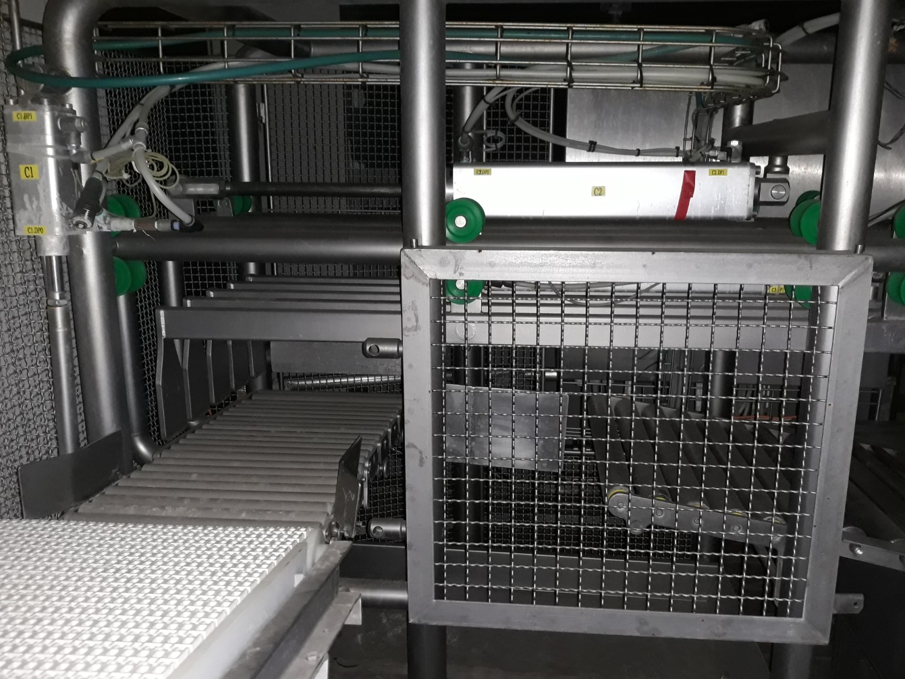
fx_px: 758
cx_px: 478
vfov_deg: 48.2
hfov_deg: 61.6
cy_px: 356
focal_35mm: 29
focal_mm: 3.71
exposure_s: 1/33
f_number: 1.7
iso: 160
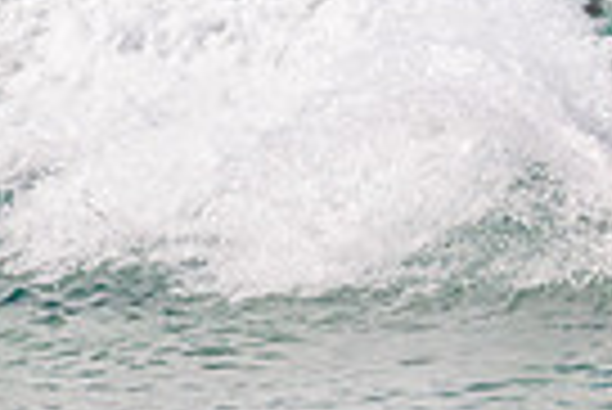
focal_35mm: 3405
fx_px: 57946
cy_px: -92
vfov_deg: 0.4
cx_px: 1030
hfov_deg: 0.6
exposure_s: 1/2000
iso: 1000
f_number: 11
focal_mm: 800
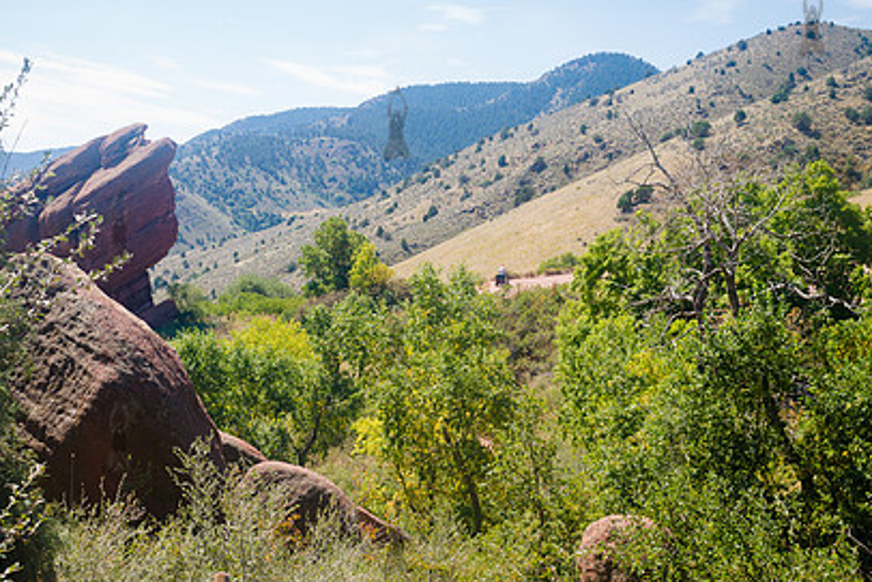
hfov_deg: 39.6
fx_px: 1211
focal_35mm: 50
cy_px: 330
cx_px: 395
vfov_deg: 27.0
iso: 80
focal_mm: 35
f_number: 8
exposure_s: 1/50
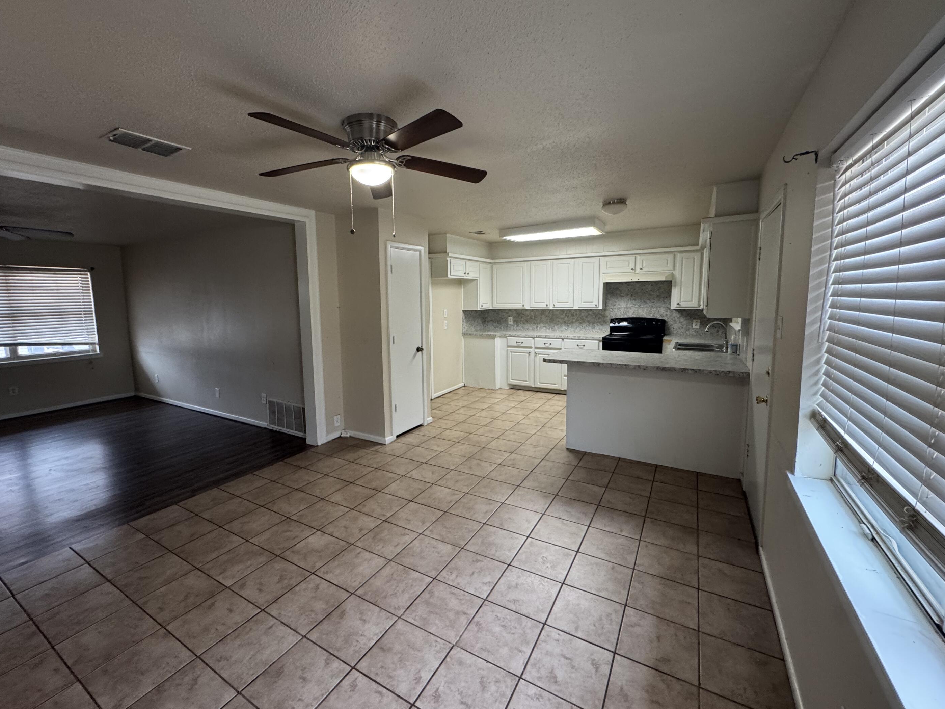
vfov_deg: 81.7
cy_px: 341
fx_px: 409
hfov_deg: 98.1
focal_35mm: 15
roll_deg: +0.3
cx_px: 449
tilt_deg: -7.4
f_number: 2.2
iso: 250
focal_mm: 2.22
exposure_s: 1/60
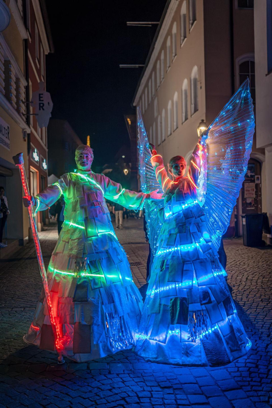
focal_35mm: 35
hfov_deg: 37.9
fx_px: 397
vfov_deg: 54.4
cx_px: 136
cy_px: 204
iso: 2000
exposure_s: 1/160
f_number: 2
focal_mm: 35
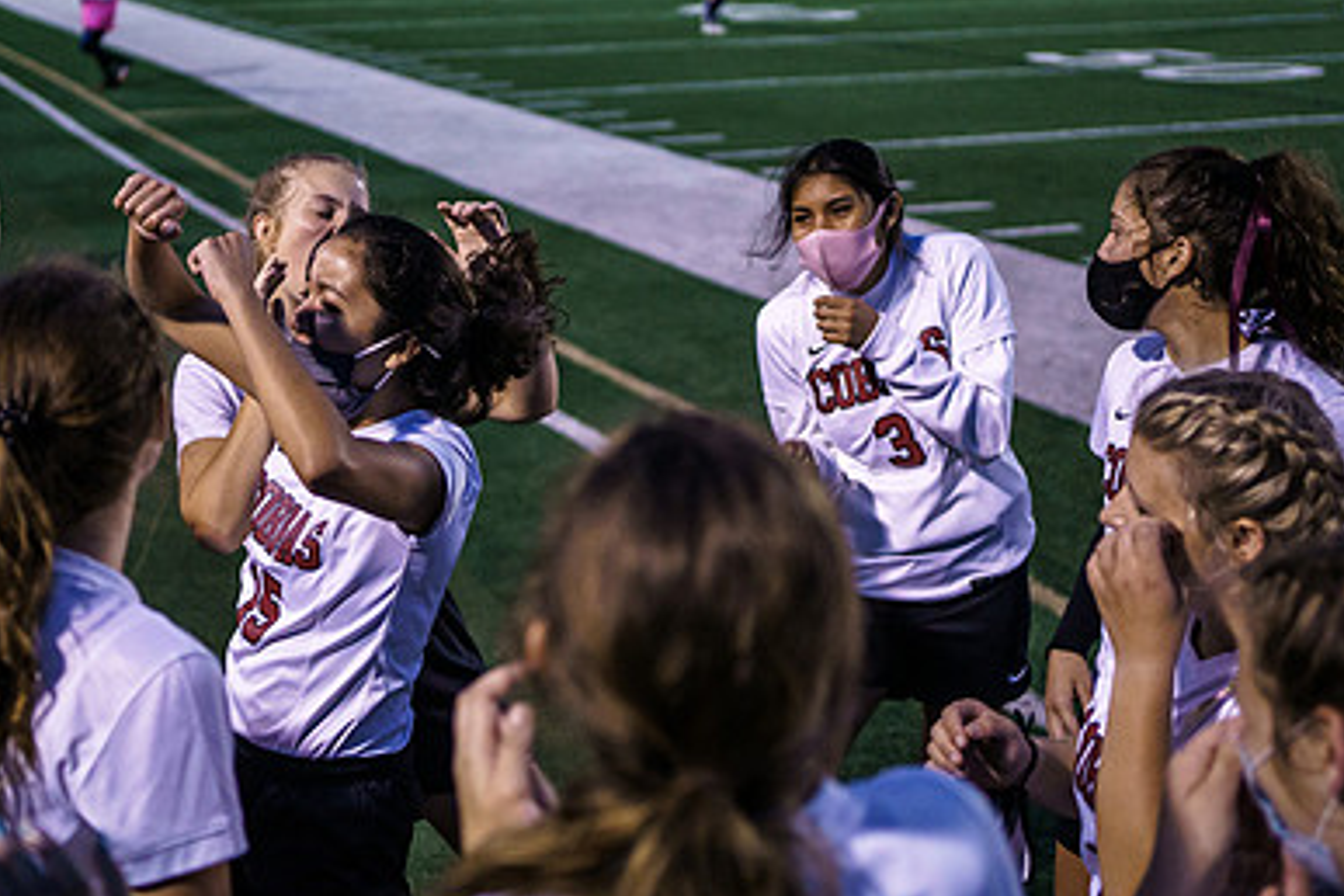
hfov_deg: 34.3
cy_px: 348
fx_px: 2165
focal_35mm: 58
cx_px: 519
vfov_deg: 23.3
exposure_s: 1/1000
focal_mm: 35
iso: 3200
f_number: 2
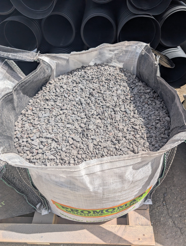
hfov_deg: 56.9
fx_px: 171
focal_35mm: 24
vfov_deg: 71.5
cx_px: 93
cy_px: 123
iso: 23
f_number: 1.68
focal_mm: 6.9
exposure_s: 1/1280
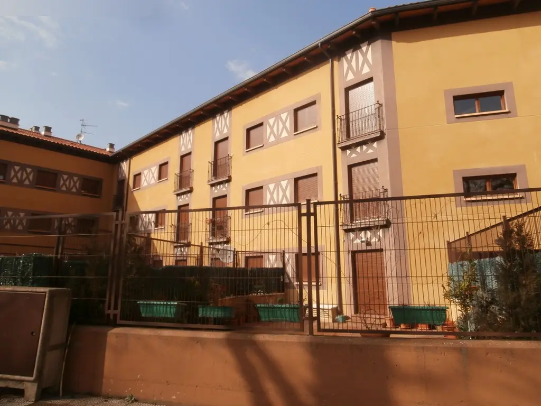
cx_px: 270
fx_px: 375
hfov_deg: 71.6
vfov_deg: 56.8
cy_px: 203
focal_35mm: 24
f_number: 3
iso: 100
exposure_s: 1/1000
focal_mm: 4.2
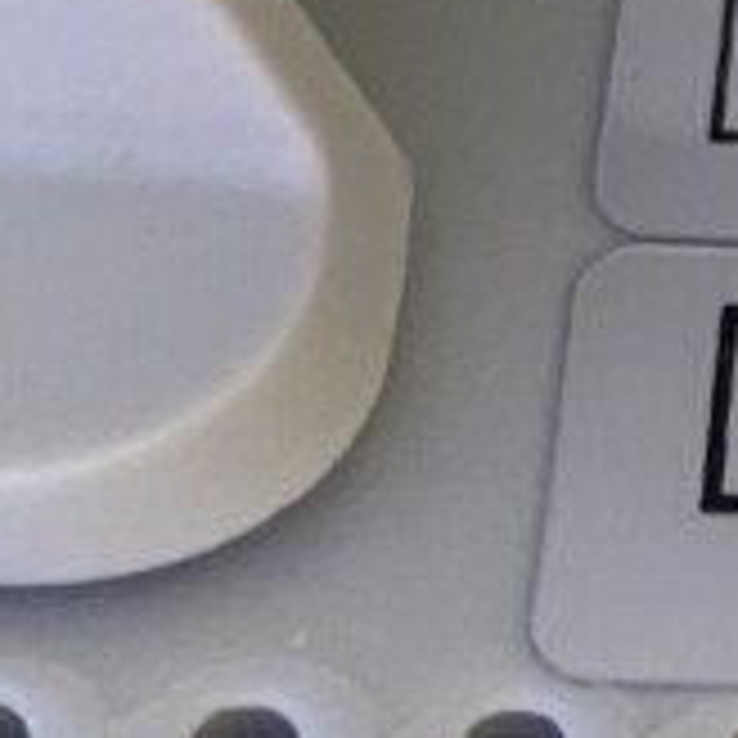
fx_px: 3908
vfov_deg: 10.7
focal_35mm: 162
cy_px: -58
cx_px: 1904
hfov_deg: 9.4
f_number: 1.8
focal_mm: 4.25
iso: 125
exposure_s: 1/64
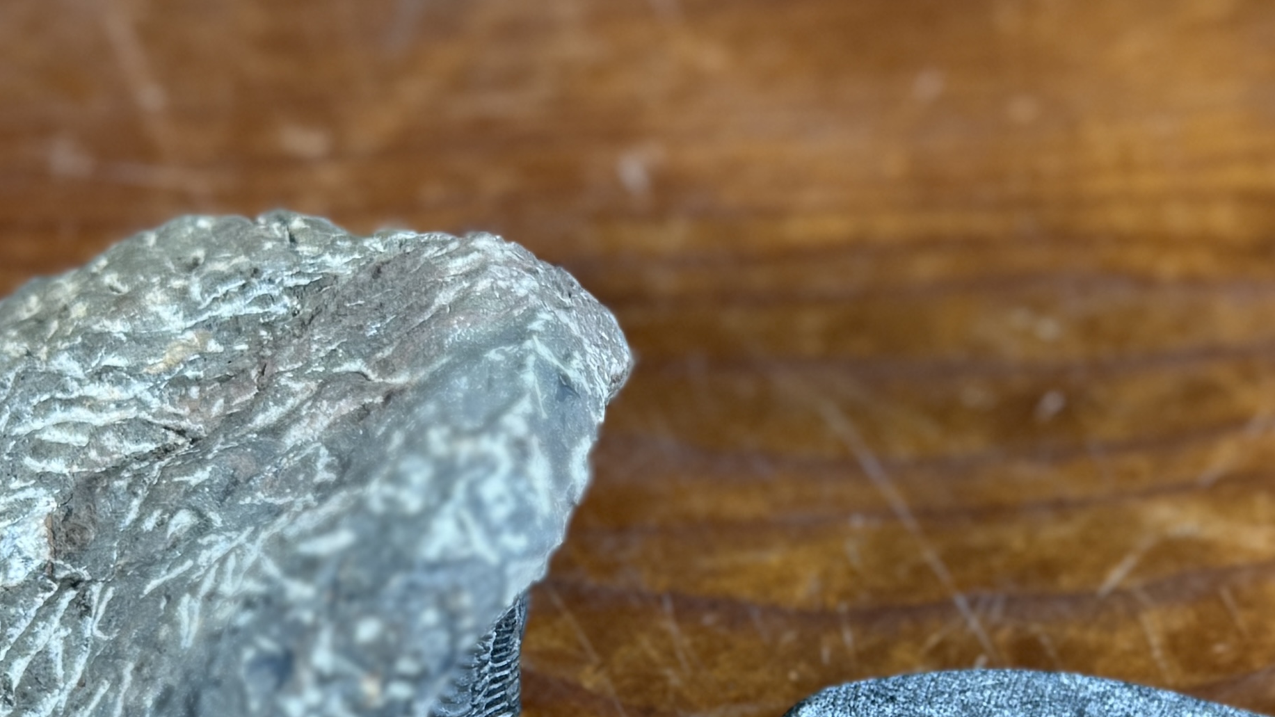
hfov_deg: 42.9
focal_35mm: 48
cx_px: 655
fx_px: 1623
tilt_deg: -57.2
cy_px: 822
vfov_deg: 23.2
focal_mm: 6.76
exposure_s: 1/120
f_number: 1.78
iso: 80
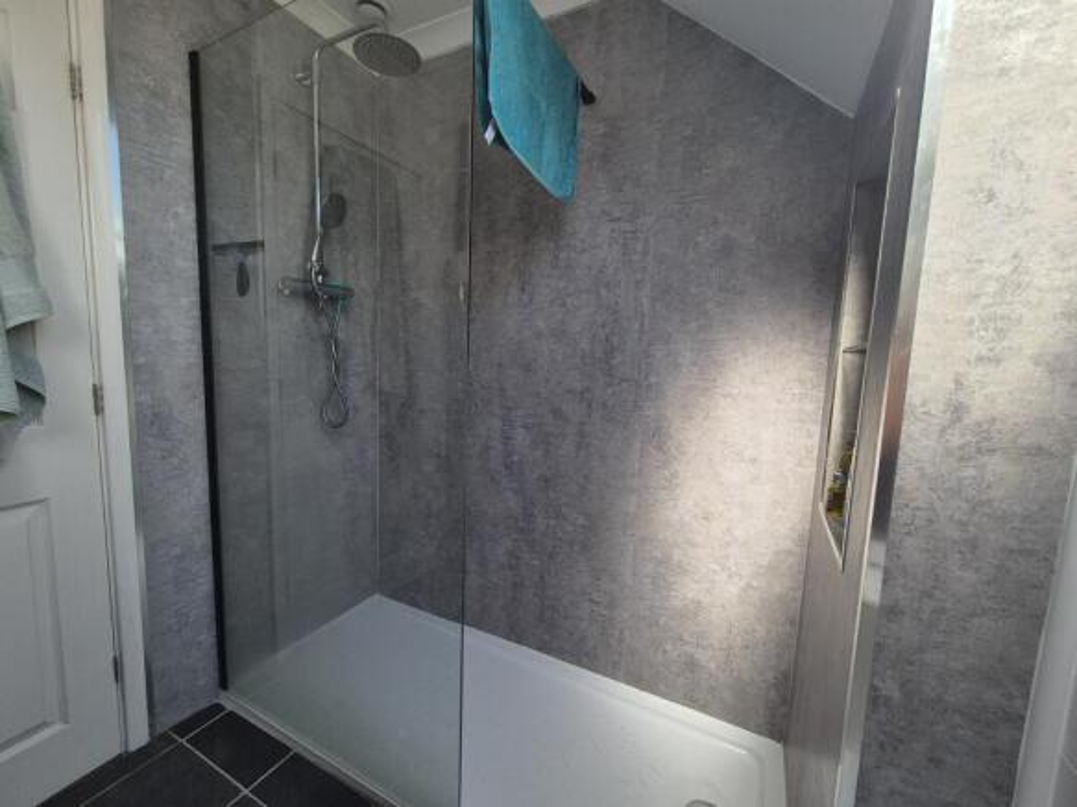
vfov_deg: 89.9
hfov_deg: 106.2
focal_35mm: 13
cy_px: 404
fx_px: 404
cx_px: 538
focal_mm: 2.2
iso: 50
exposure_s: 1/323
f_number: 2.2
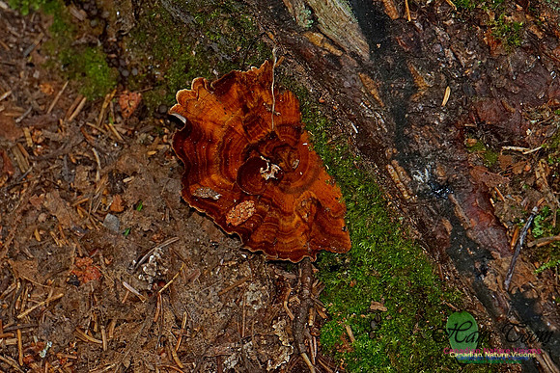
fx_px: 4901
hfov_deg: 6.5
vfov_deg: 4.4
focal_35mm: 315
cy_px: 186
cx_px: 280
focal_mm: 210
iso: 1000
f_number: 13
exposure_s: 1/60
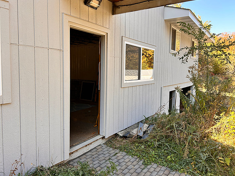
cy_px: 85
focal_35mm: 27
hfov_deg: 65.3
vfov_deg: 51.3
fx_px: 183
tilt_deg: -4.7
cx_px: 119
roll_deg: -1.1
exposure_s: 1/405
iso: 50
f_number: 1.5
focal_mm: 5.7
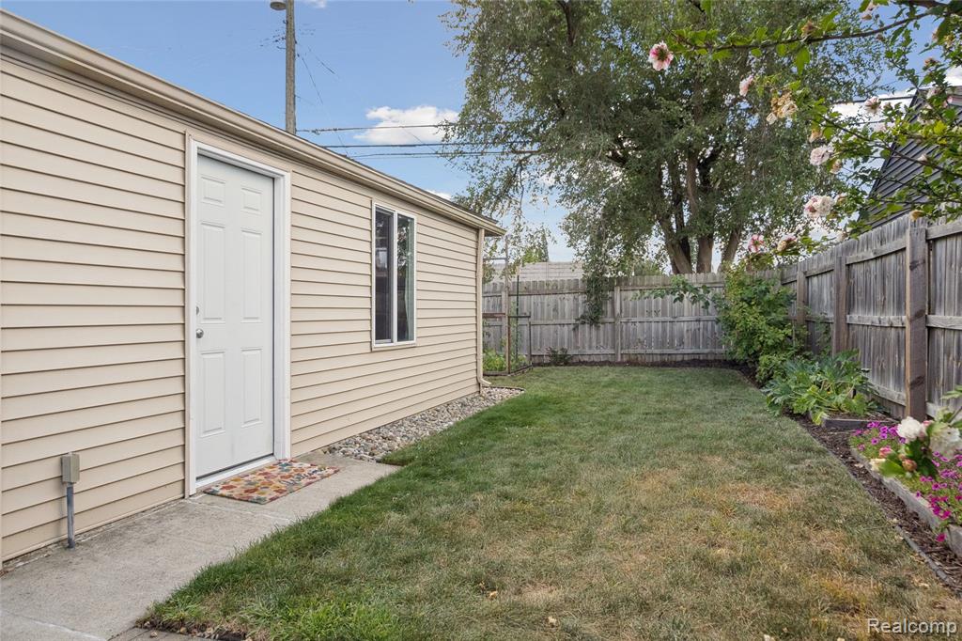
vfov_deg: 59.5
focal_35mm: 21
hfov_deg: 81.2
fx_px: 561
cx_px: 481
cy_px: 320
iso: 1000
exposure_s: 1/1000
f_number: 8
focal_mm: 14
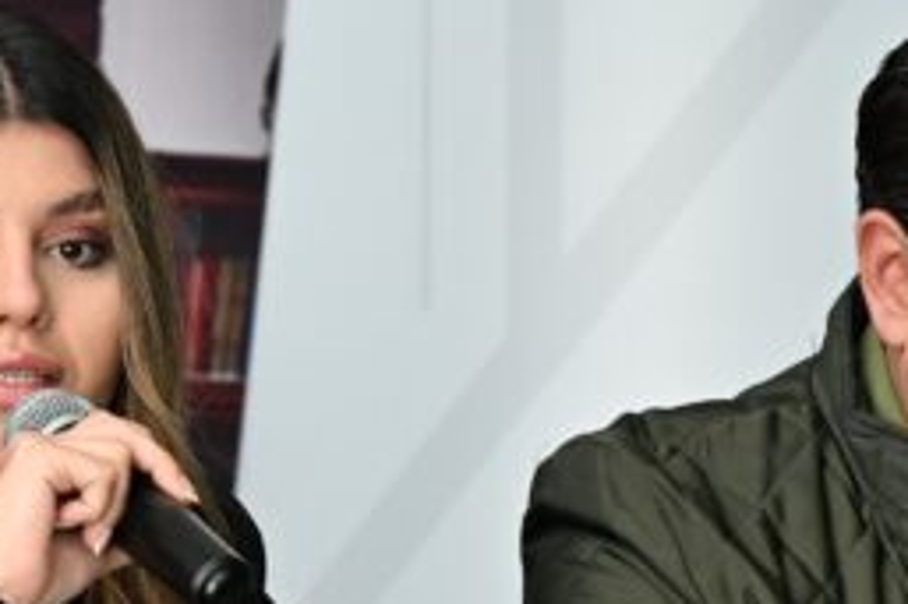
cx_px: 88
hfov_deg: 4.3
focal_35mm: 478
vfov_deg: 2.9
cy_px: 415
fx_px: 12048
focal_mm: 120
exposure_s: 1/125
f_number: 4
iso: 1000
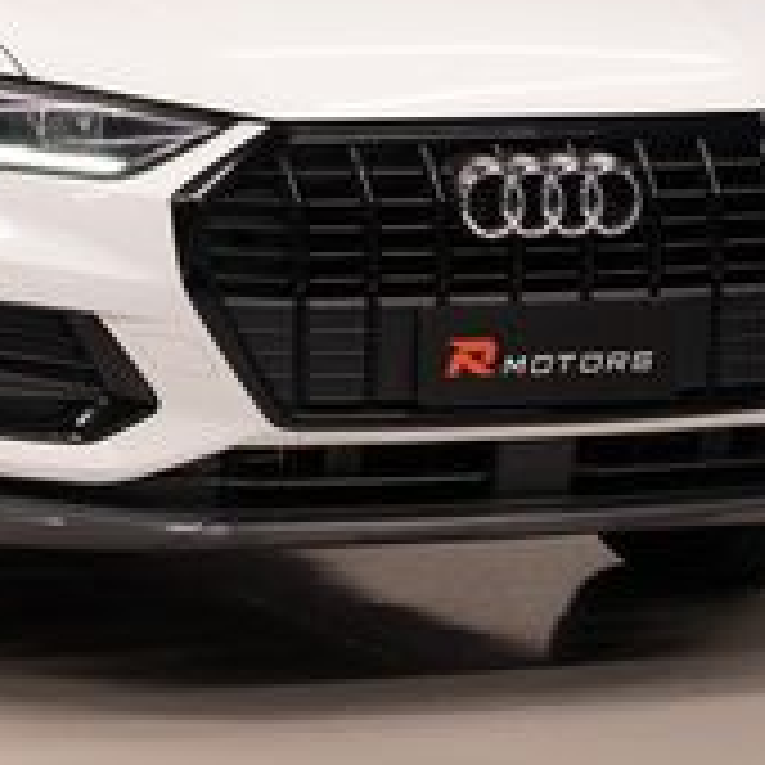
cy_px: 111
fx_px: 5201
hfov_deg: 8.4
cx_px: 113
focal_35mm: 208
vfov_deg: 8.4
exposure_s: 1/100
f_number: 4
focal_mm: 70
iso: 3200
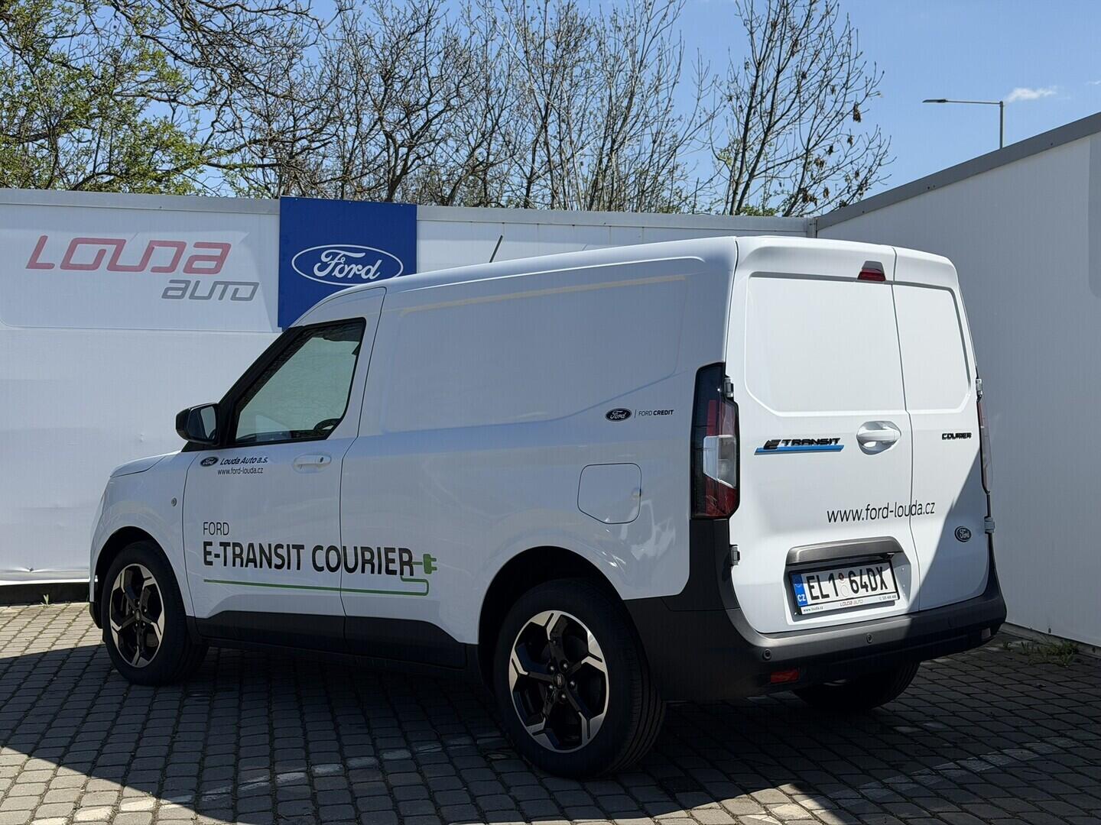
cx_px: 550
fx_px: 1527
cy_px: 412
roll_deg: +0.6
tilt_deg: +0.4
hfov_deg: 39.7
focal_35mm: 48
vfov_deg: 30.3
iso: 64
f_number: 1.78
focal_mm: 6.76
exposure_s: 1/6536
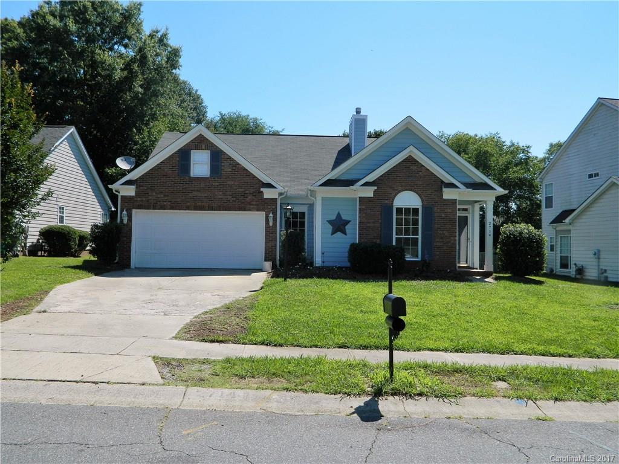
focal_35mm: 31
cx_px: 310
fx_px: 554
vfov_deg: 45.4
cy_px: 232
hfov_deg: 58.4
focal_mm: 5.6
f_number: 3.2
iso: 80
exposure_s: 1/1000
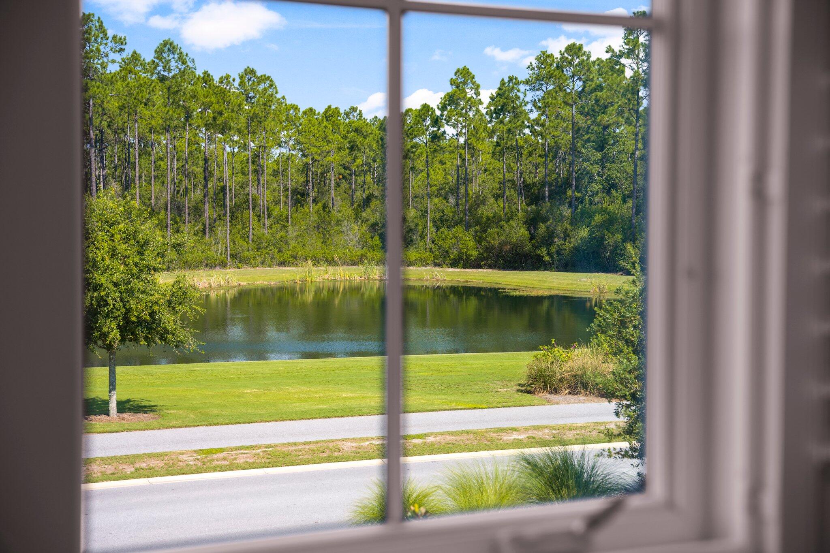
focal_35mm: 70
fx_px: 1614
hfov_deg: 28.8
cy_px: 276
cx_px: 415
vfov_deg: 19.5
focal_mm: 70
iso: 100
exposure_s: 1/250
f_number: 4
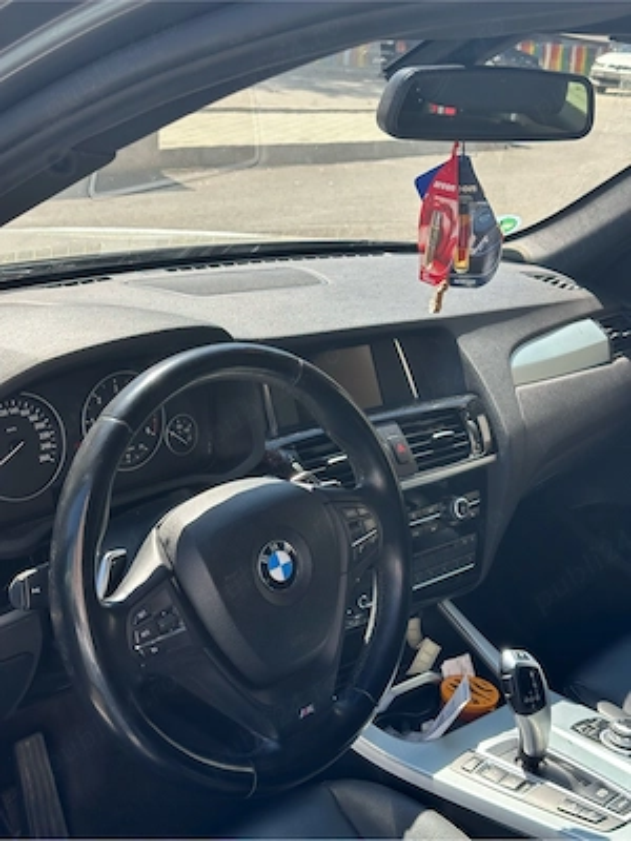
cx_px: 316
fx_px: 1167
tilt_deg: -18.6
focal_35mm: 48
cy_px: 420
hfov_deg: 30.3
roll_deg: -3.7
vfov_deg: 39.7
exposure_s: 1/962
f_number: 1.78
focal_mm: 6.86
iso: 64
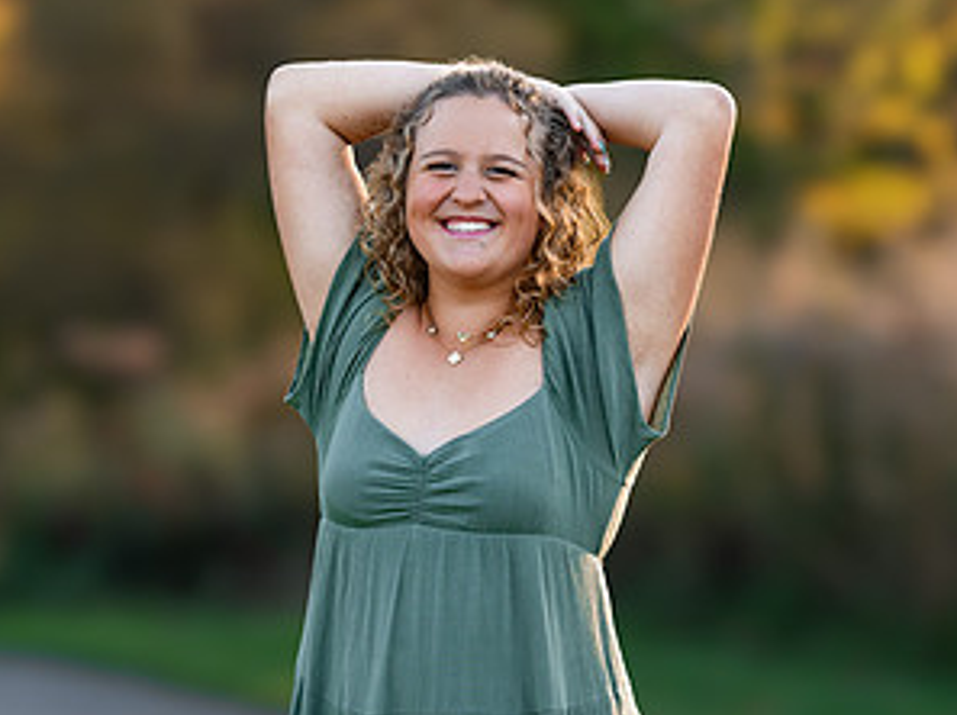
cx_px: 477
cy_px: 422
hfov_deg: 11.1
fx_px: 4915
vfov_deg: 8.3
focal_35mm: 178
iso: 160
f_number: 4
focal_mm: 122
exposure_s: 1/160
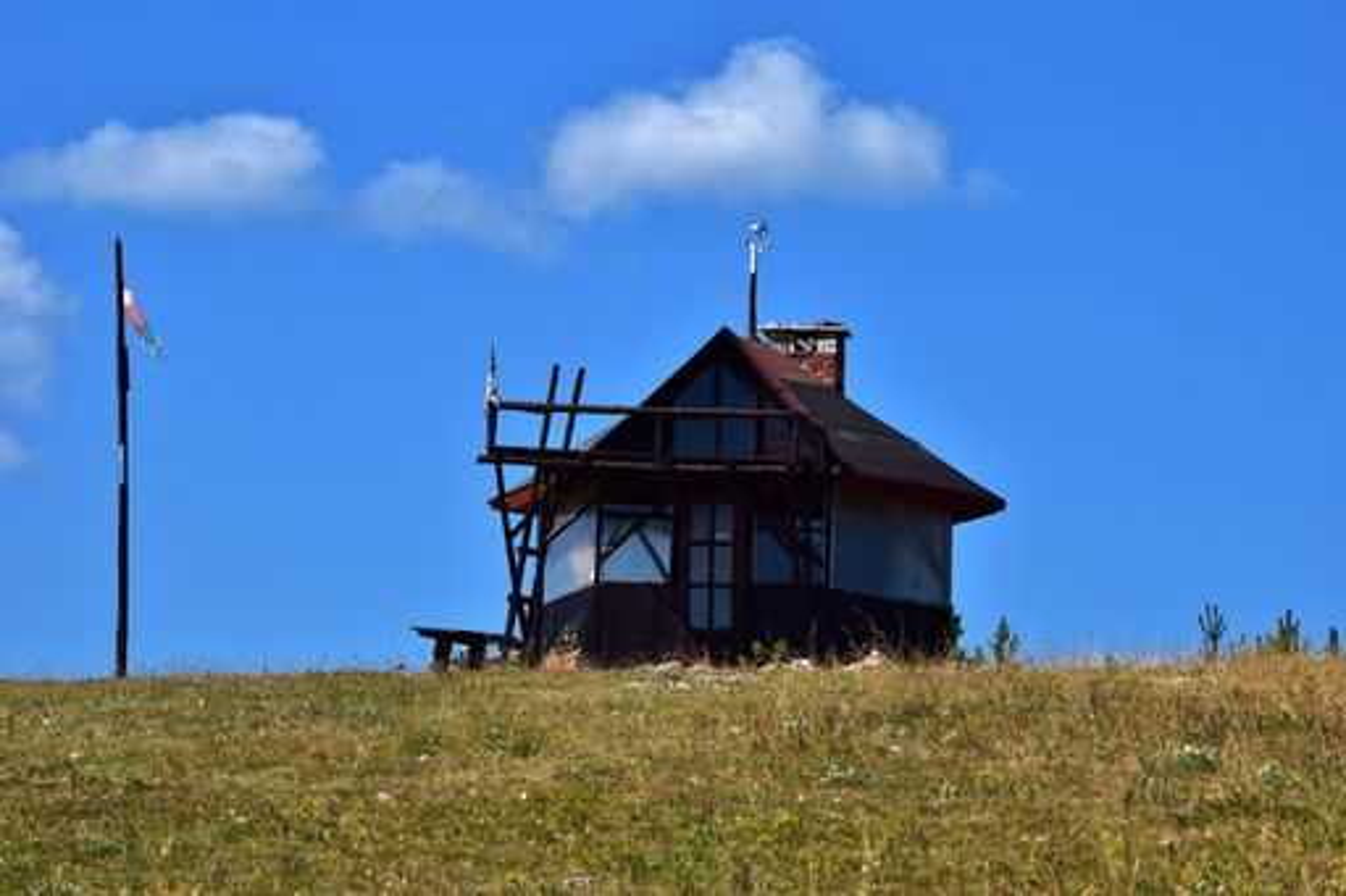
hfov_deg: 14.0
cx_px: 673
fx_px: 5494
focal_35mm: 147
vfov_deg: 9.3
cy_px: 448
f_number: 11
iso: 280
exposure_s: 1/500
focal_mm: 98
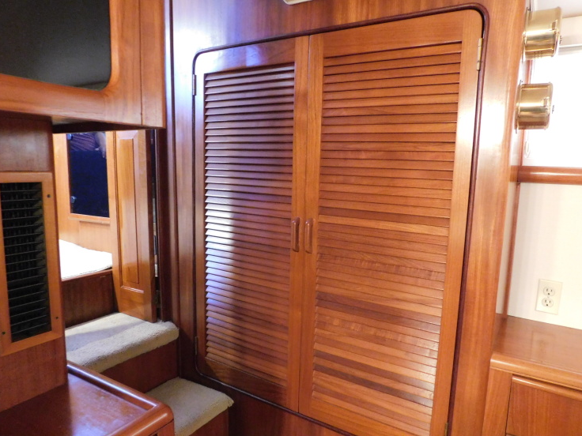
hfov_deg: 69.3
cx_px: 305
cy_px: 224
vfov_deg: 54.9
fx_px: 420
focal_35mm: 25
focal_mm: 4
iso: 800
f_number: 3
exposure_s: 1/8
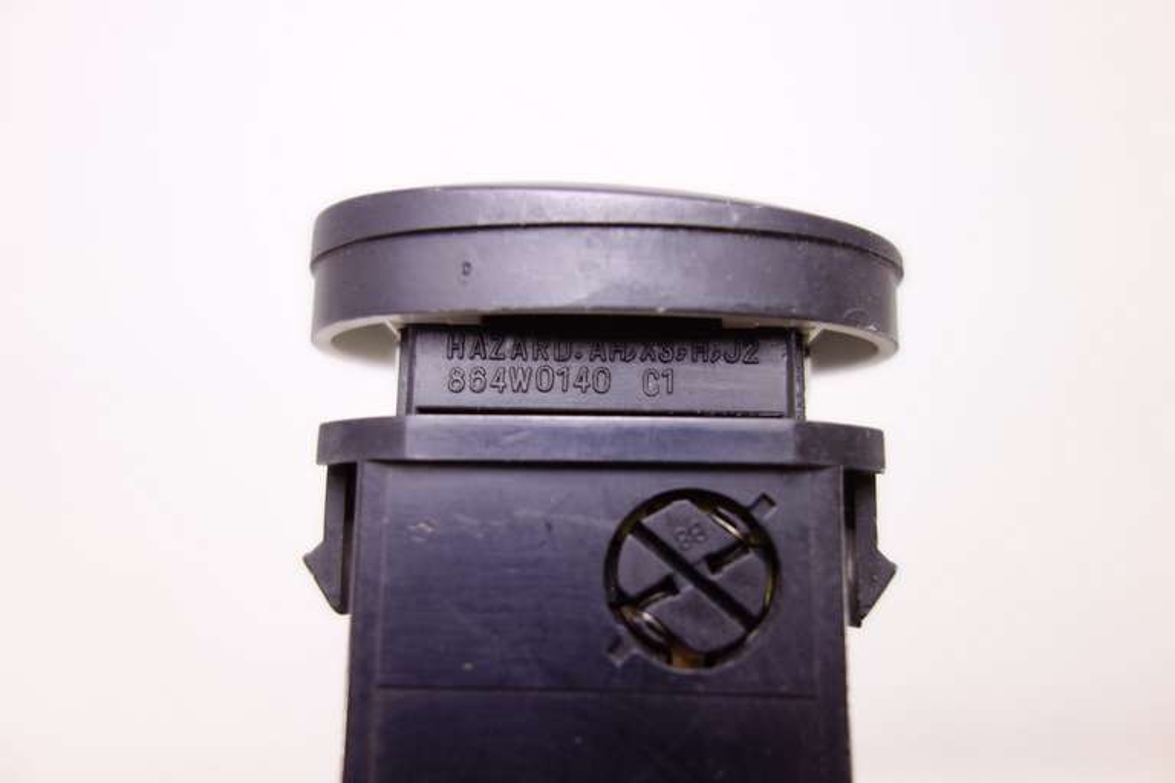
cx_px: 588
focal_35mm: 28
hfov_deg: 65.5
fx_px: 914
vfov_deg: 46.4
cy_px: 392
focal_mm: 10.4
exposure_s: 1/100
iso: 125
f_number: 1.8
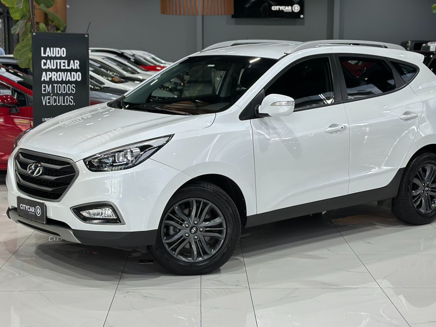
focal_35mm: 66
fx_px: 831
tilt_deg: -7.4
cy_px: 150
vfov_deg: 22.2
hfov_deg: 29.4
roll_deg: -0.3
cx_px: 238
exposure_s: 1/126
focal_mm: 6.86
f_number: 1.78
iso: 80
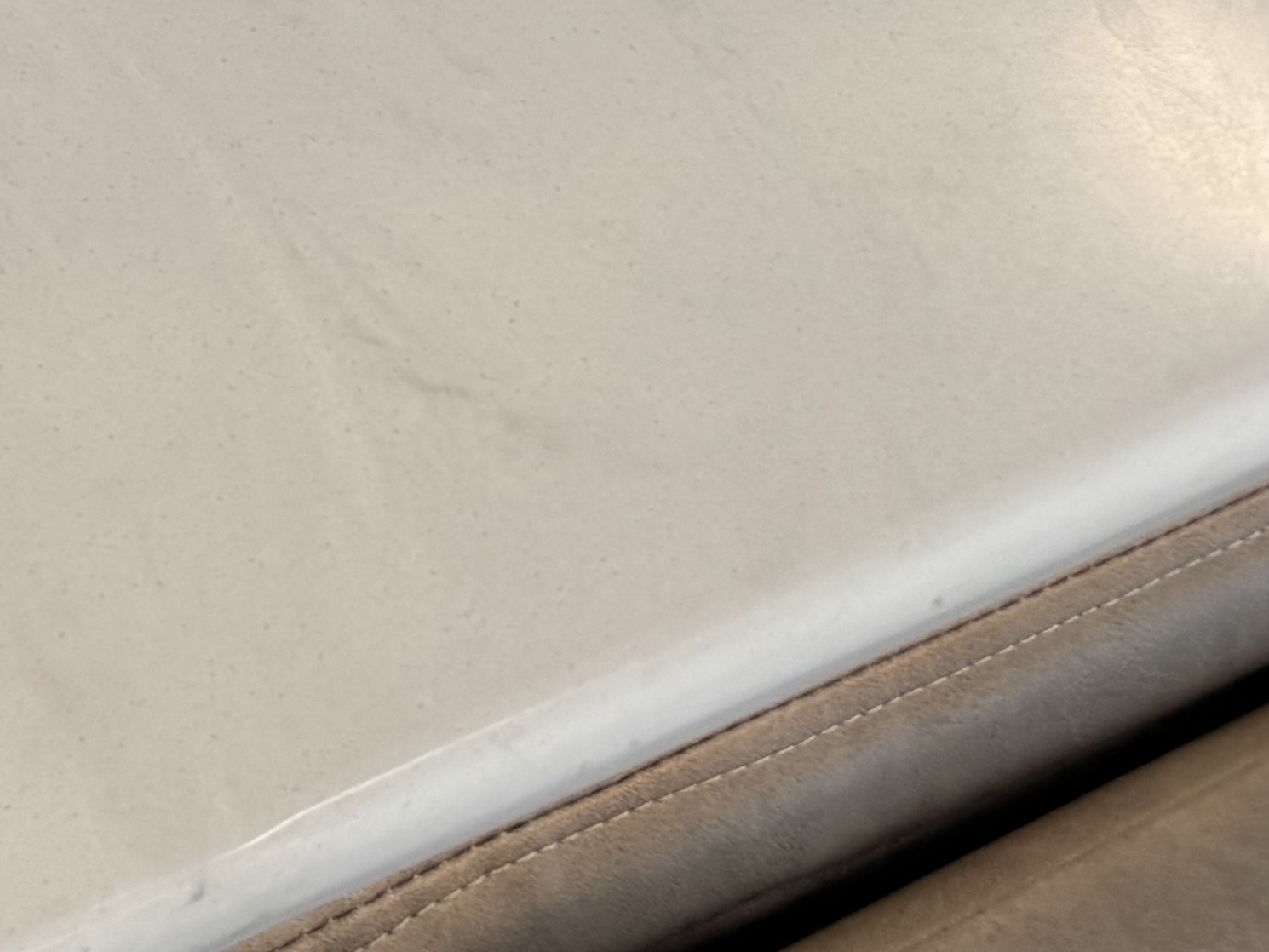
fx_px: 3373
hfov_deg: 17.8
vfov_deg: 14.2
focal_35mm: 92
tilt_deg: -47.7
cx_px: -913
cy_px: -749
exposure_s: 1/121
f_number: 1.78
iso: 64
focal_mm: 6.76
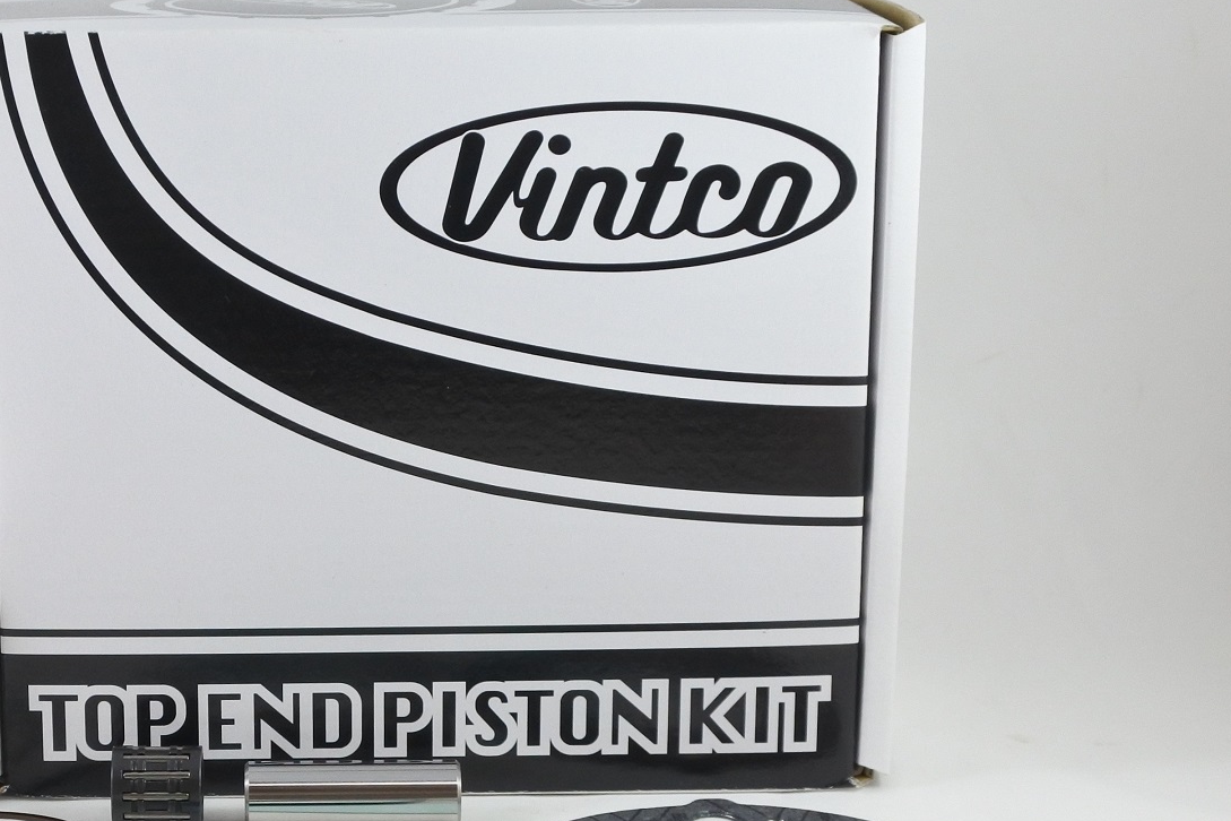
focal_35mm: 71
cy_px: 574
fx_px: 2428
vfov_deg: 19.1
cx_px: 267
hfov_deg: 27.9
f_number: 4.5
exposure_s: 1/125
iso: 560
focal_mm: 16.5
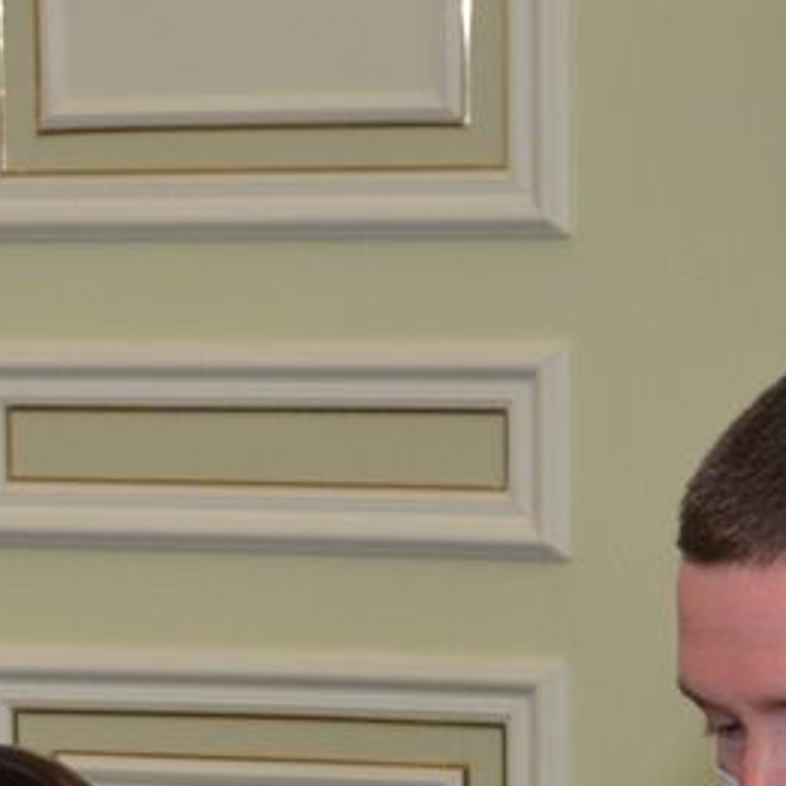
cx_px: -295
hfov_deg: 7.9
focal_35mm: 218
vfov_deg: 8.0
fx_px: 5600
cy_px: 857
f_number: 4.2
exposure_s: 1/250
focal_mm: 32
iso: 800
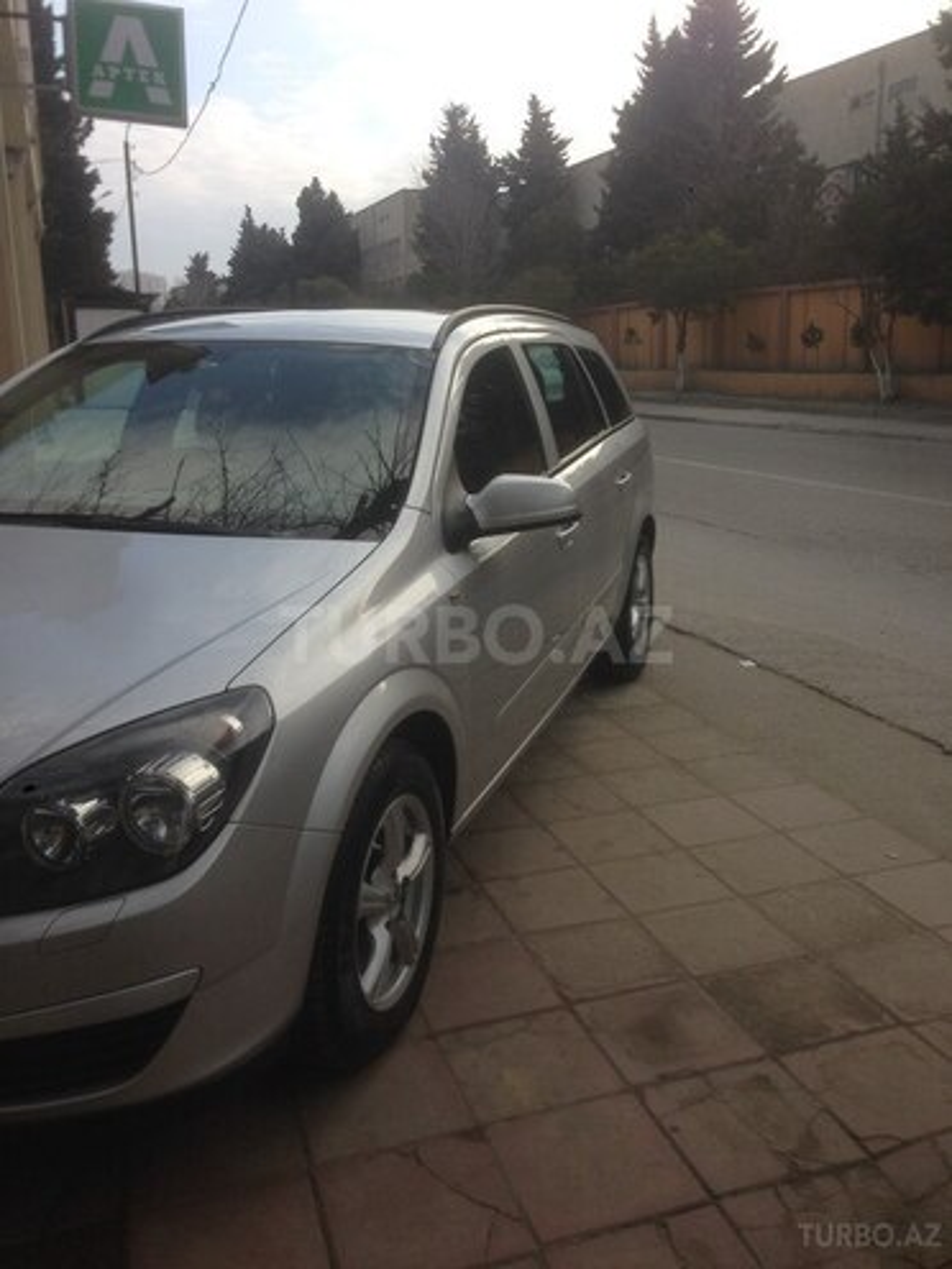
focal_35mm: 33
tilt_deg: -14.3
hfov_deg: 42.9
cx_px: 476
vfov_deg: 55.4
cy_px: 634
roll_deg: +2.1
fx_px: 1210
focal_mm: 4.12
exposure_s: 1/547
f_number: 2.4
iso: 50
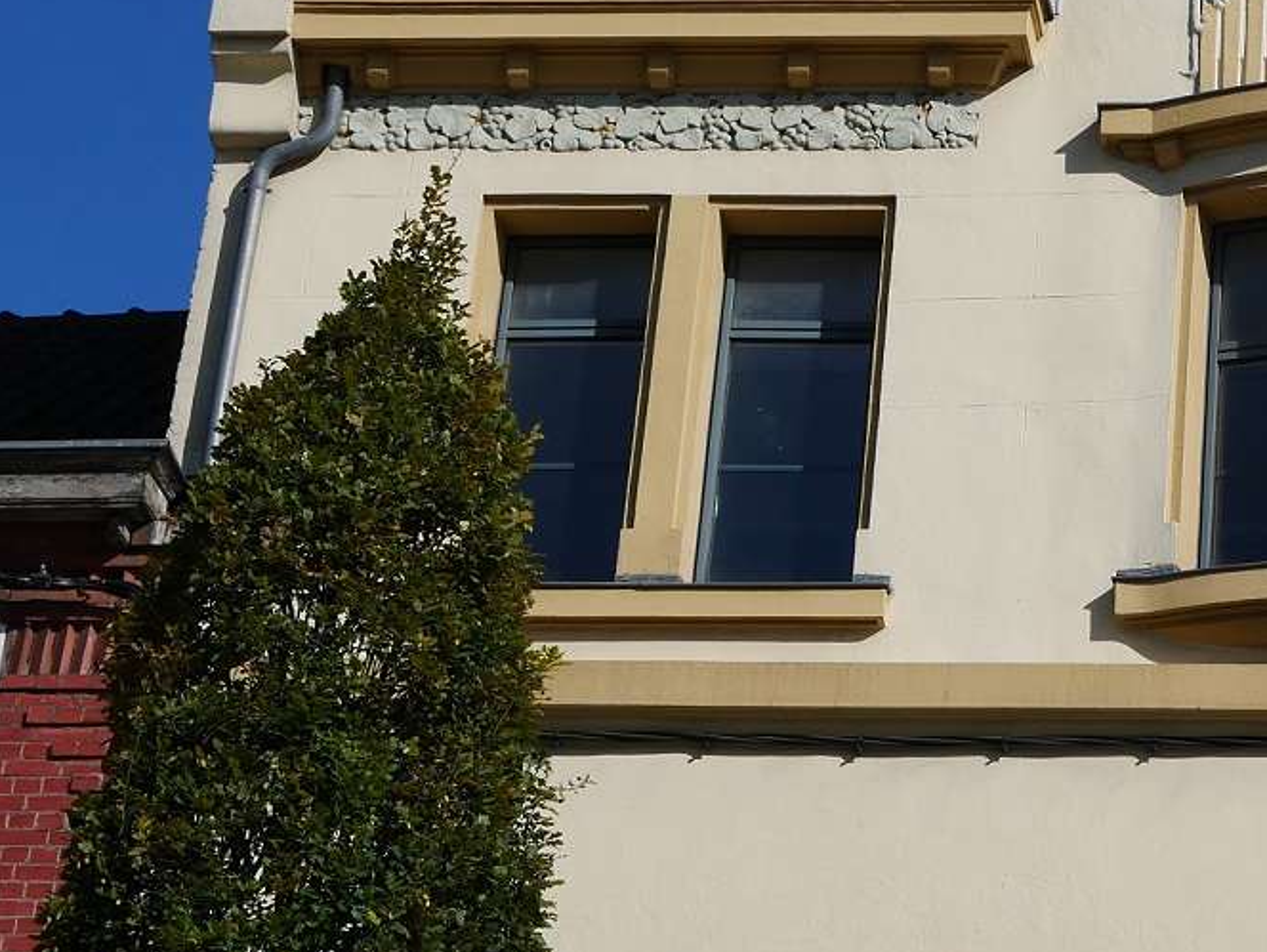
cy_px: 209
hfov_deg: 15.8
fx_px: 4432
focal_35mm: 121
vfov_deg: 12.2
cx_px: 1437
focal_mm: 25
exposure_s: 1/1600
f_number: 6.3
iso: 200
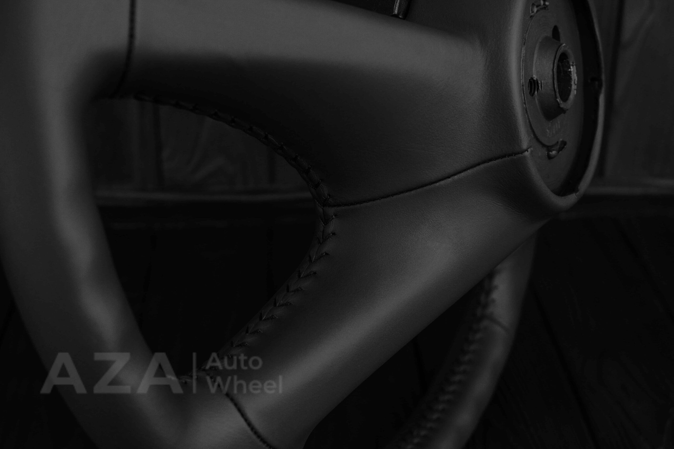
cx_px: 337
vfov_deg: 25.8
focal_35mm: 52
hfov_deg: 37.8
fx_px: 983
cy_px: 224
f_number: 6.3
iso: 500
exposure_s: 1/125
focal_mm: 35
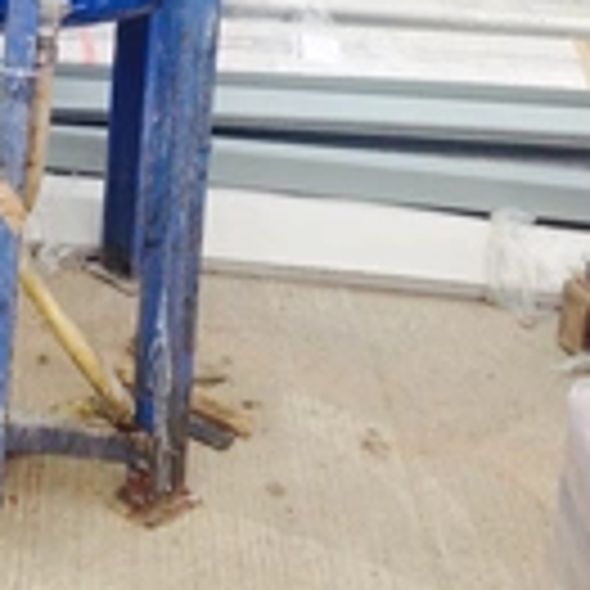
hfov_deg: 18.9
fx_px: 1716
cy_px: -261
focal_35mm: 89
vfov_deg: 17.7
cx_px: -9
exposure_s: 1/272
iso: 50
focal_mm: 4.12
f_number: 2.4
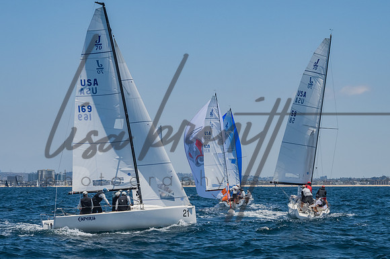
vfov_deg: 11.3
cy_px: 130
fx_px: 1306
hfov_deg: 17.0
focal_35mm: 121
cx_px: 195
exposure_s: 1/1600
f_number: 14
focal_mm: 80
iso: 640
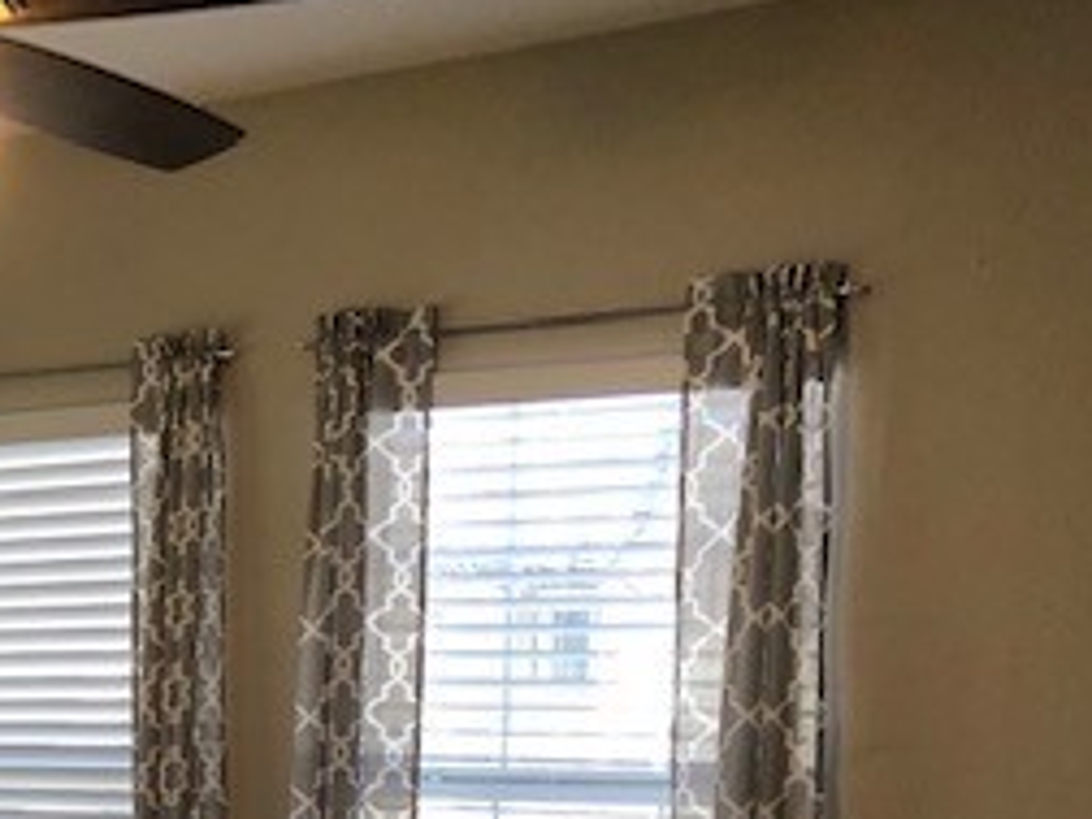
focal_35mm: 71
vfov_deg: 19.3
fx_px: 2240
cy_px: 1023
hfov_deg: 25.4
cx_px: -108
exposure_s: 1/40
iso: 25
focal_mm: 3.99
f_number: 1.8
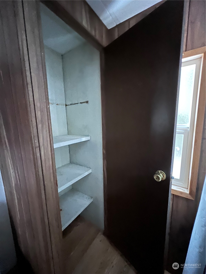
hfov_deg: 89.9
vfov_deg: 106.2
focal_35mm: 13
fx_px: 103
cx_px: 103
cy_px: 137
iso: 1000
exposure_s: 1/11
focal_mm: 1.57
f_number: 1.8
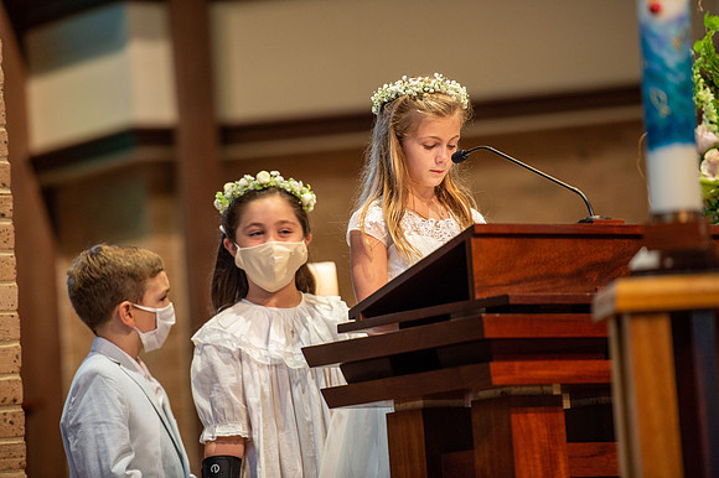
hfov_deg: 10.3
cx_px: 360
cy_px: 239
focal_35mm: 200
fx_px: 3992
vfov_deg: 6.9
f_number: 2.8
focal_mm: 200
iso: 1600
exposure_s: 1/125
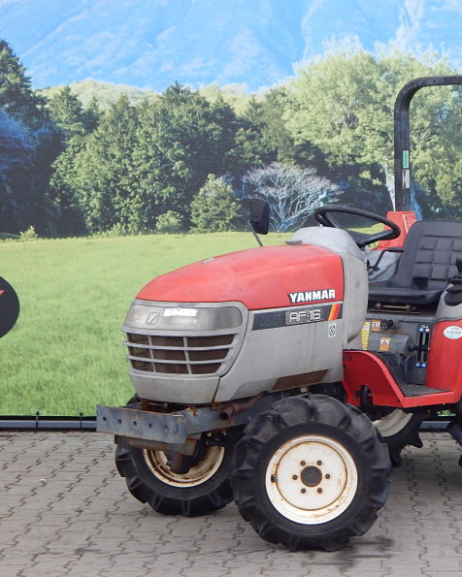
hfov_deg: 19.0
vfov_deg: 23.8
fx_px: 1367
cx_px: 364
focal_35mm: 80
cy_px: 290
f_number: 4
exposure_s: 1/125
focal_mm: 10.9
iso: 125
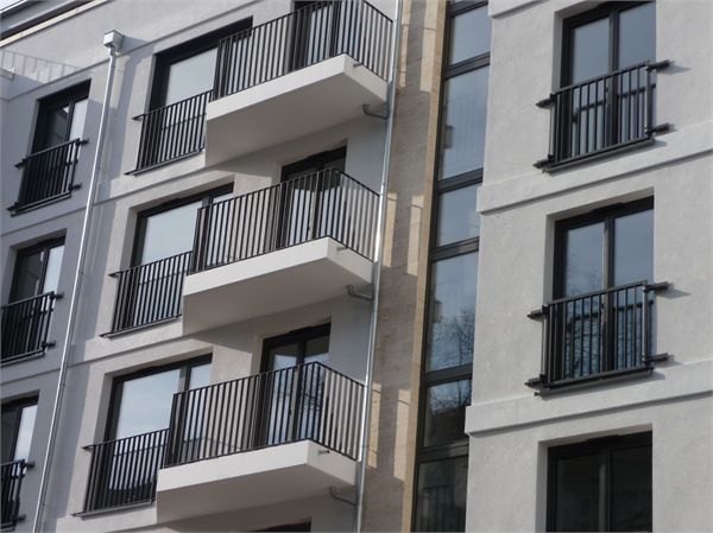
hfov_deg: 23.3
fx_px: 1729
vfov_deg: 17.5
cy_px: 266
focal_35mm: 84
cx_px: 356
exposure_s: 1/640
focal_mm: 14.2
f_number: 4.7
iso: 100
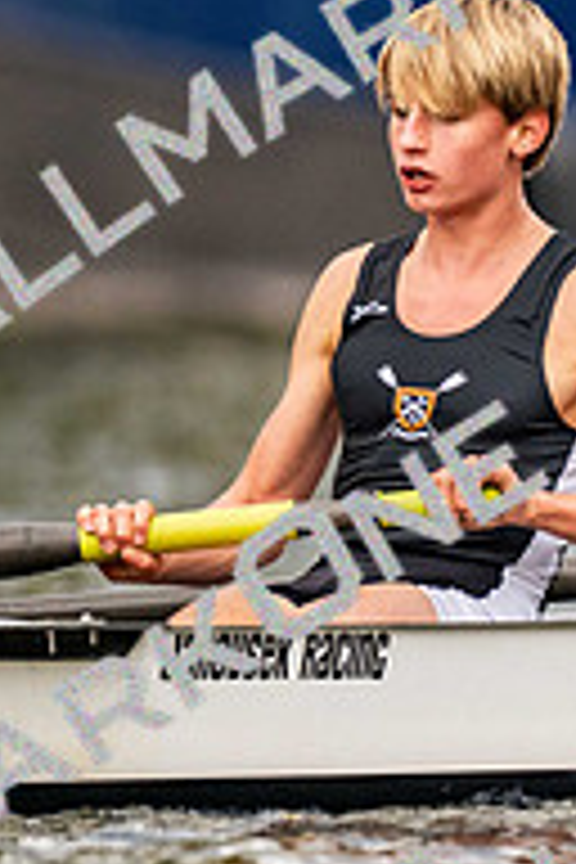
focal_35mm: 1816
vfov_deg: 1.1
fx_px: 43581
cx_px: 1296
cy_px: 351
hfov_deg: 0.8
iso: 900
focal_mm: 600
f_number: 4
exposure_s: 1/2500
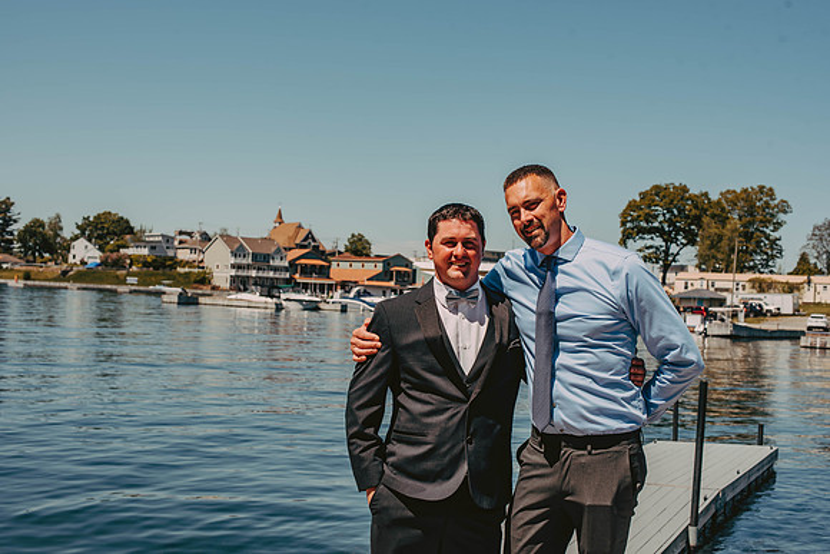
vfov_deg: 27.0
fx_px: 1153
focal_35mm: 50
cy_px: 277
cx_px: 415
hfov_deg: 39.6
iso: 125
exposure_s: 1/500
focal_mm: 50
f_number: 6.3
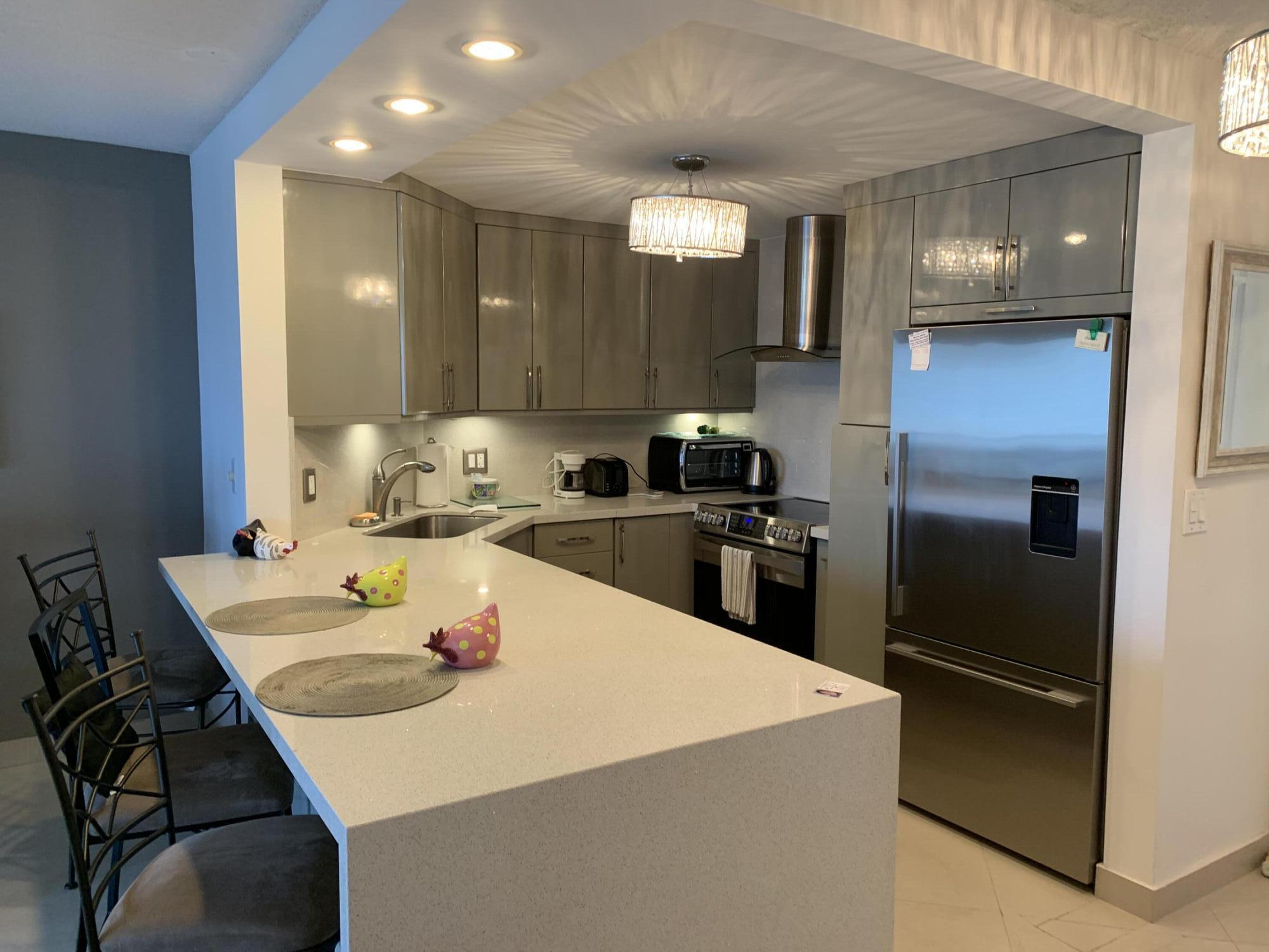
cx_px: 634
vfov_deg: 53.1
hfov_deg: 67.3
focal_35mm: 26
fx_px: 953
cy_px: 476
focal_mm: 4.25
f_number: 1.8
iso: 100
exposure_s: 1/60
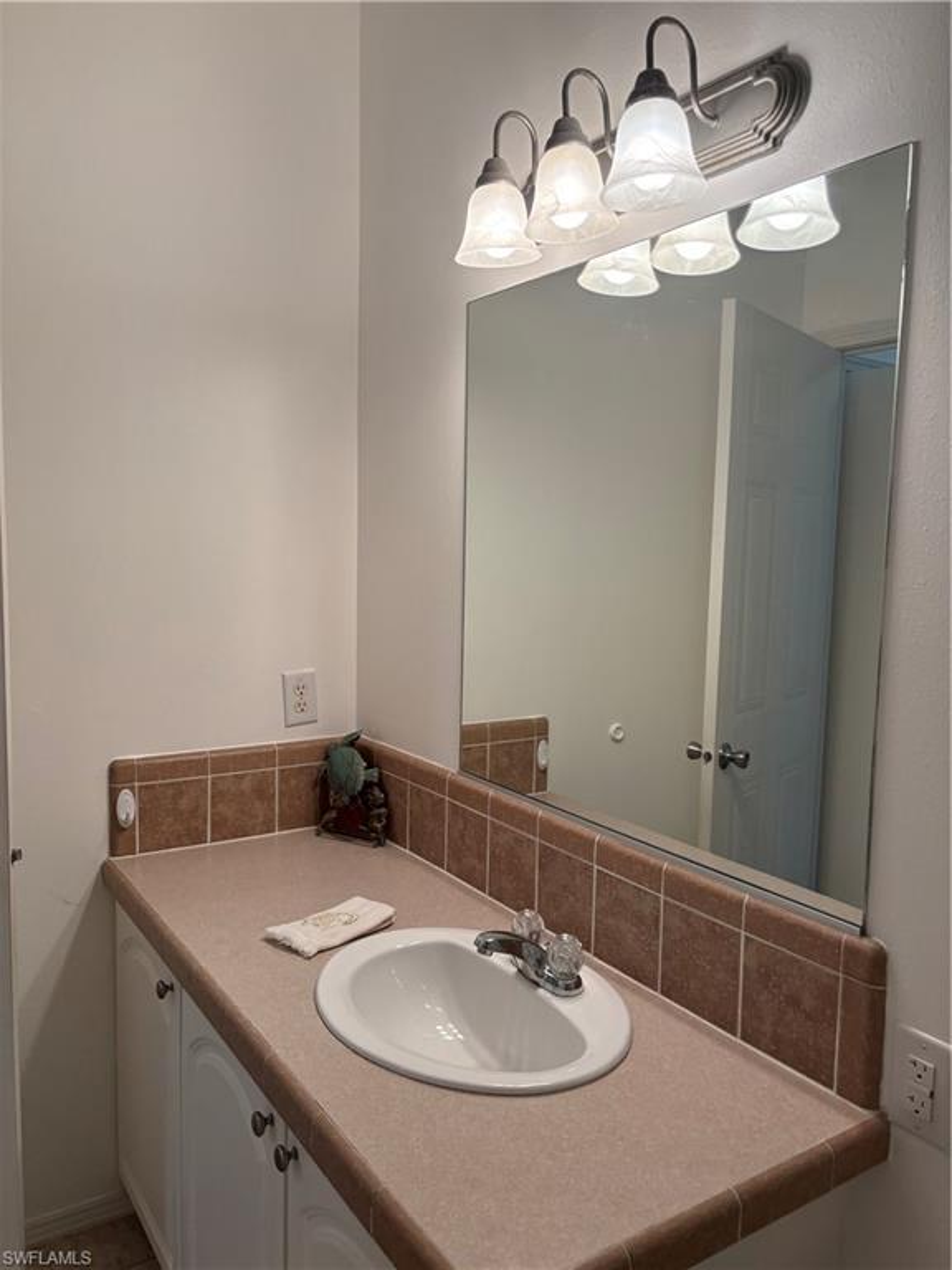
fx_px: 953
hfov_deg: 53.1
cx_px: 476
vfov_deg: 67.3
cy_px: 635
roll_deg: -1.2
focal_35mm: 26
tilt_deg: -4.2
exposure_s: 1/120
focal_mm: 5.96
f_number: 1.6
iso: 100
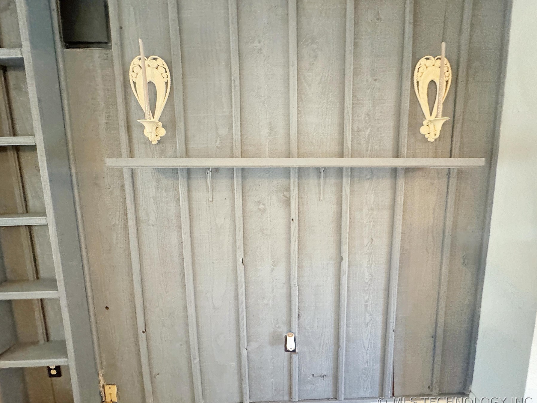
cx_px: 282
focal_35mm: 15
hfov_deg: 98.1
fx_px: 233
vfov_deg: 81.7
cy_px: 196
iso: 1000
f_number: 2.2
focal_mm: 2.2
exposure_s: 1/40
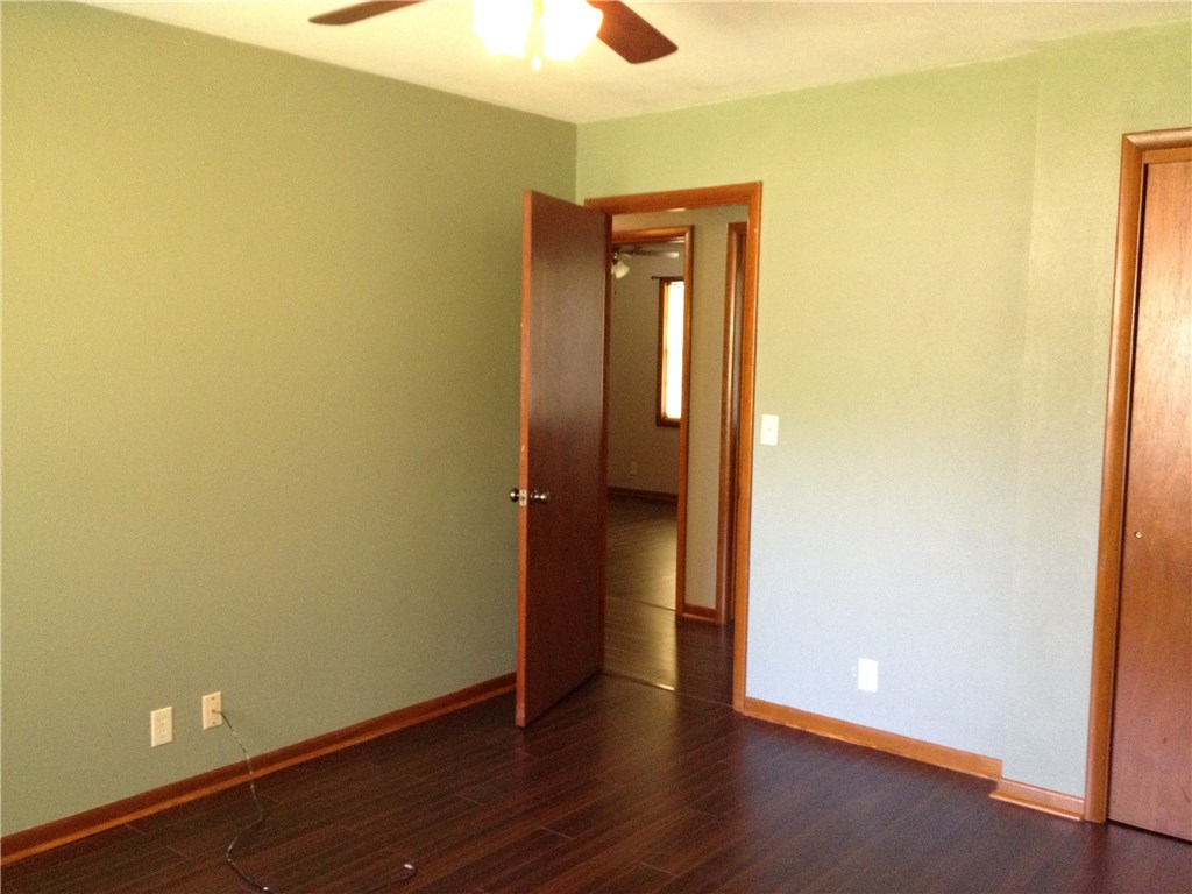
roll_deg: -0.5
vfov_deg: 40.7
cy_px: 447
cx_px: 596
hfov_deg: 52.6
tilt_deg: -8.0
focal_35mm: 35
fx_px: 1205
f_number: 2.4
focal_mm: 4.28
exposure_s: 1/20
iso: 250
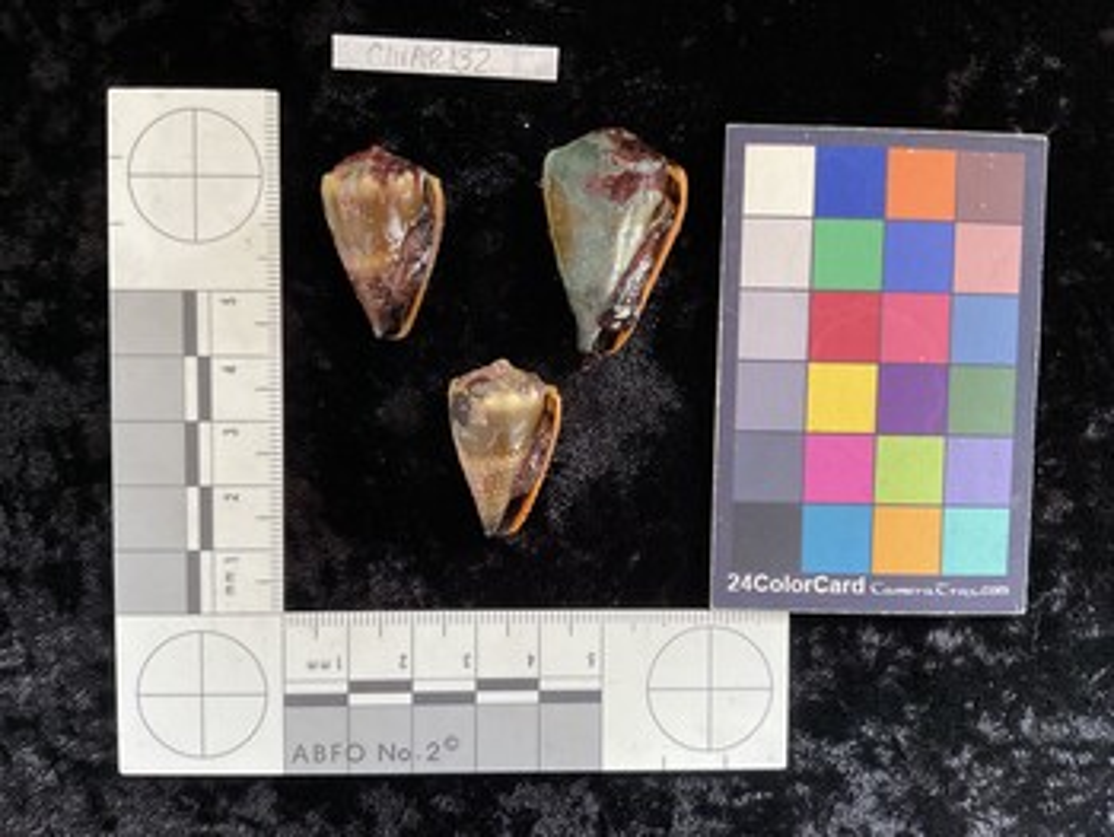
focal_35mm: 29
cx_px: 557
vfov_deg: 48.3
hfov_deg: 61.6
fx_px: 934
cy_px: 418
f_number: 1.8
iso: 160
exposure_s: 1/60
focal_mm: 3
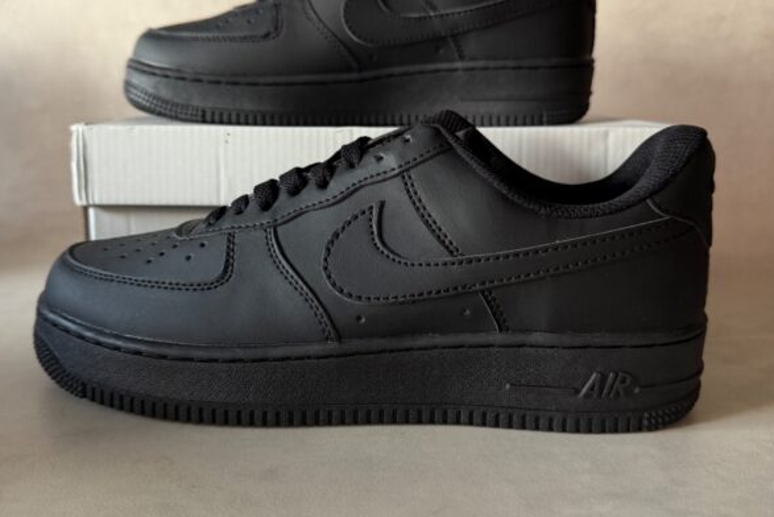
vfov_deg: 38.9
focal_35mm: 34
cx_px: 384
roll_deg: +0.3
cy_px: 231
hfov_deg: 55.8
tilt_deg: -10.5
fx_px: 731
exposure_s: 1/100
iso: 200
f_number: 1.78
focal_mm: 6.76
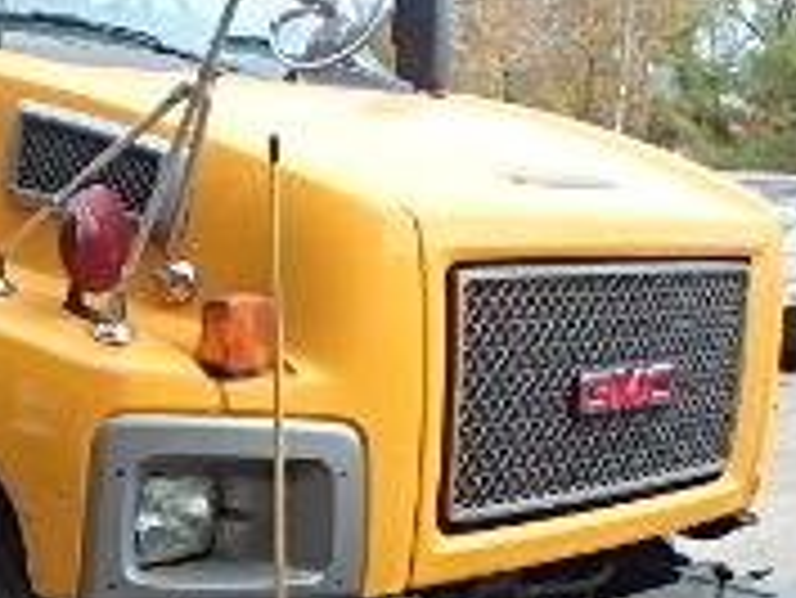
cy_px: 265
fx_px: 1749
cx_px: -49
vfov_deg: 19.4
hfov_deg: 24.2
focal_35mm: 76
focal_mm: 3.7
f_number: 3.5
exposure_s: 1/250
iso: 125
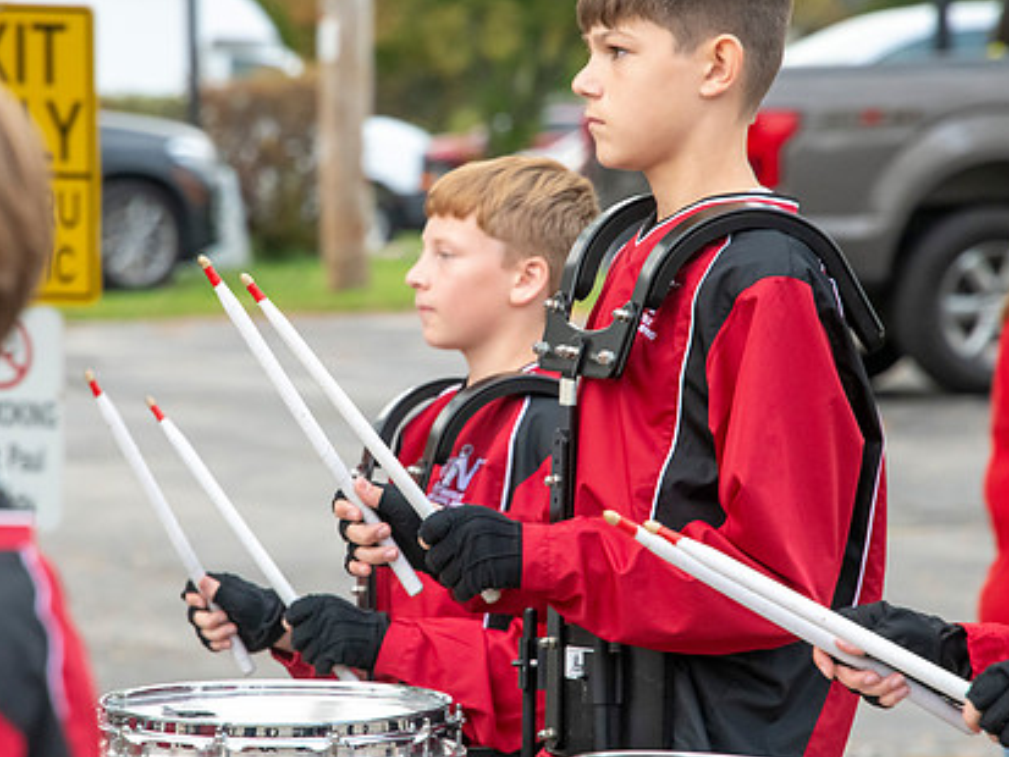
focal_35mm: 405
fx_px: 11809
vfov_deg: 3.7
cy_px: 331
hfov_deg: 4.9
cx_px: 423
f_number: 11
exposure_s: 1/250
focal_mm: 300
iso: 3200
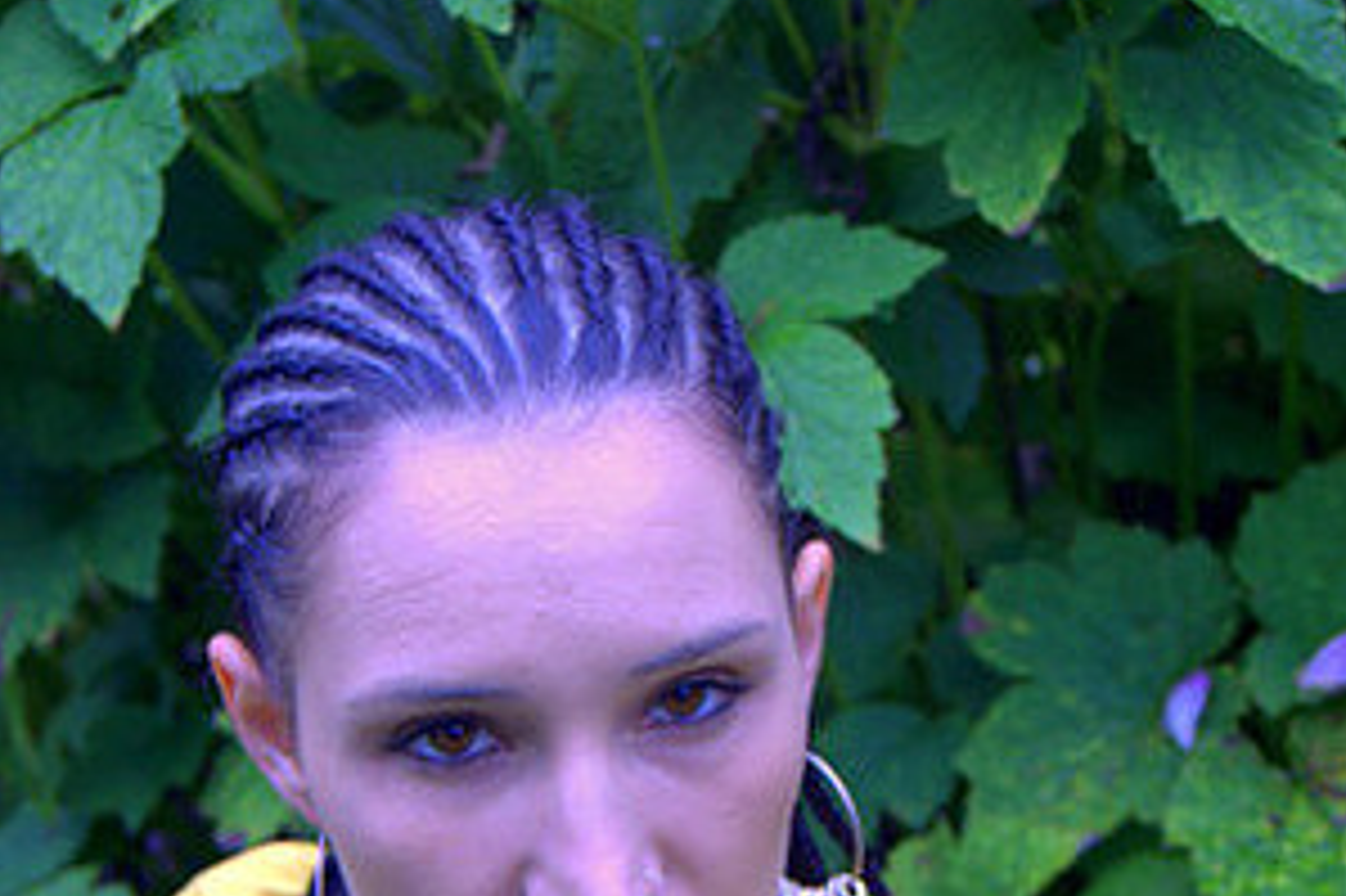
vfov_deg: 13.3
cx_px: 673
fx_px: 3802
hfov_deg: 20.1
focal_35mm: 102
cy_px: 797
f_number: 5.6
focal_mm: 45
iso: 100
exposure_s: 1/160
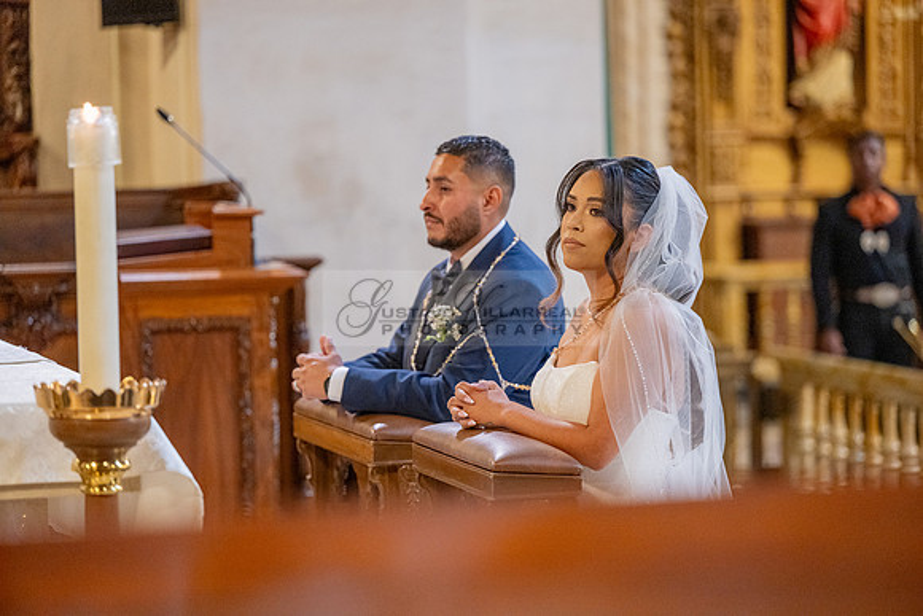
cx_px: 462
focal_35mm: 125
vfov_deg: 11.0
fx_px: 3205
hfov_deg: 16.4
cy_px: 308
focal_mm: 125
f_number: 2.8
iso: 2000
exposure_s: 1/200
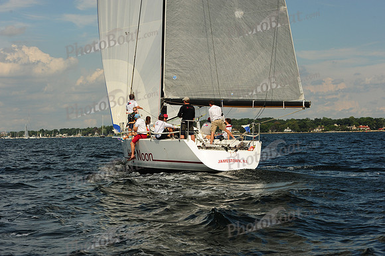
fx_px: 802
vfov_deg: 18.2
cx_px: 192
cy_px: 128
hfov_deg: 27.0
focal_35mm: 75
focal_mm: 75
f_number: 10
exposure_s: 1/1250
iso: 320
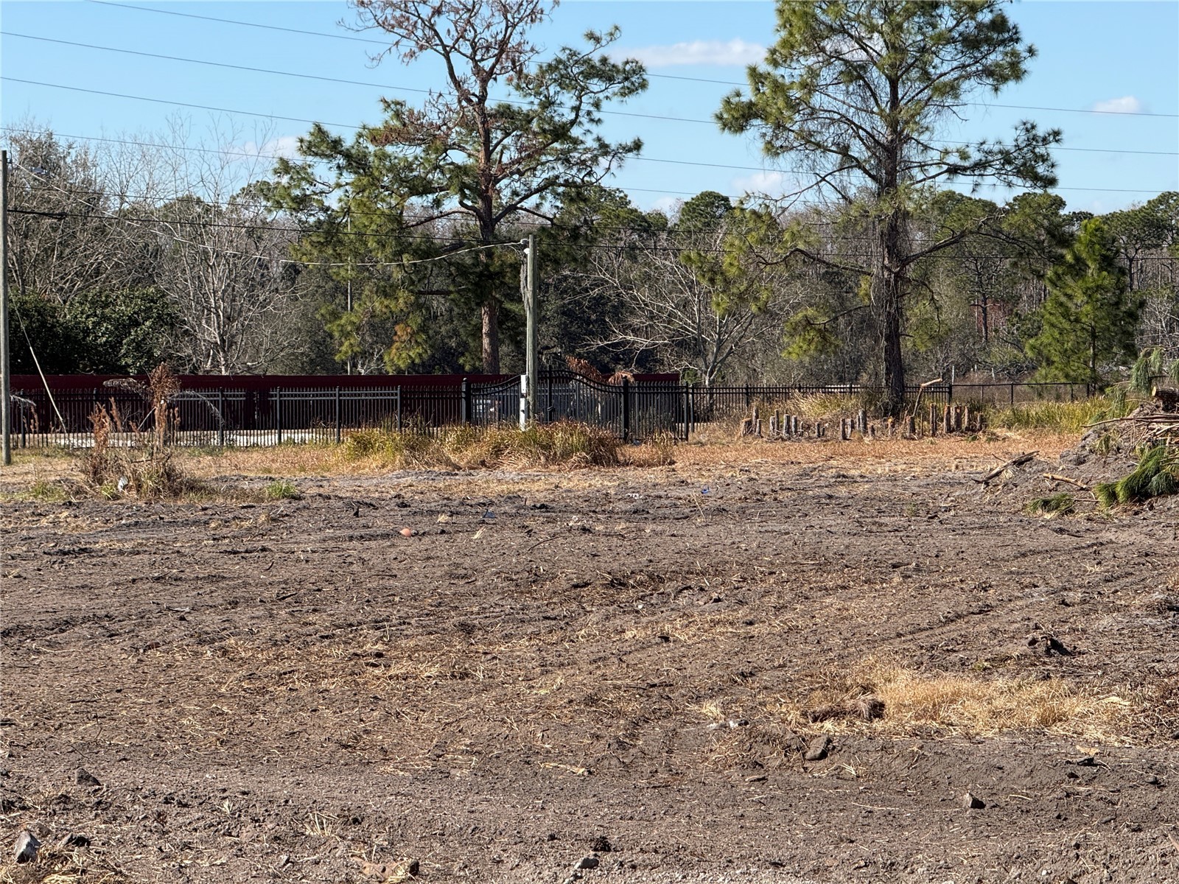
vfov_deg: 12.3
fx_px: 4087
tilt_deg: -1.1
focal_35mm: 120
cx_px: 590
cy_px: 442
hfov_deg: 16.4
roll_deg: +0.2
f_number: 2.8
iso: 64
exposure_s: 1/1227
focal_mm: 15.66
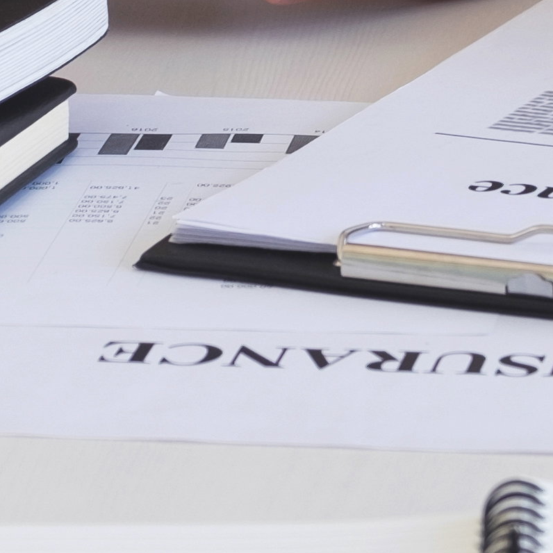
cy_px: -73
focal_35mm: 319
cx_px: 889
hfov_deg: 5.4
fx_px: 5766
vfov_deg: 5.5
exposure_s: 1/80
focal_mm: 40.7
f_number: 4
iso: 200
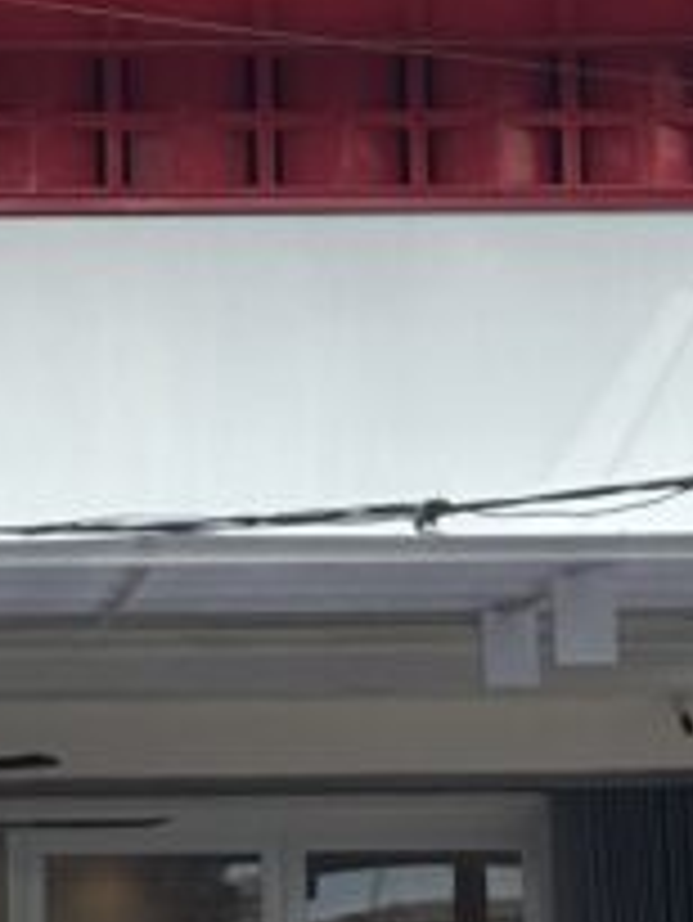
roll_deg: -0.3
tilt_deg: +12.3
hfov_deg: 5.7
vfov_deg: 7.5
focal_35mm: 260
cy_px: -373
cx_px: 0
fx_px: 6933
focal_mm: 5.96
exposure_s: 1/1724
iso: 32
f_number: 1.6
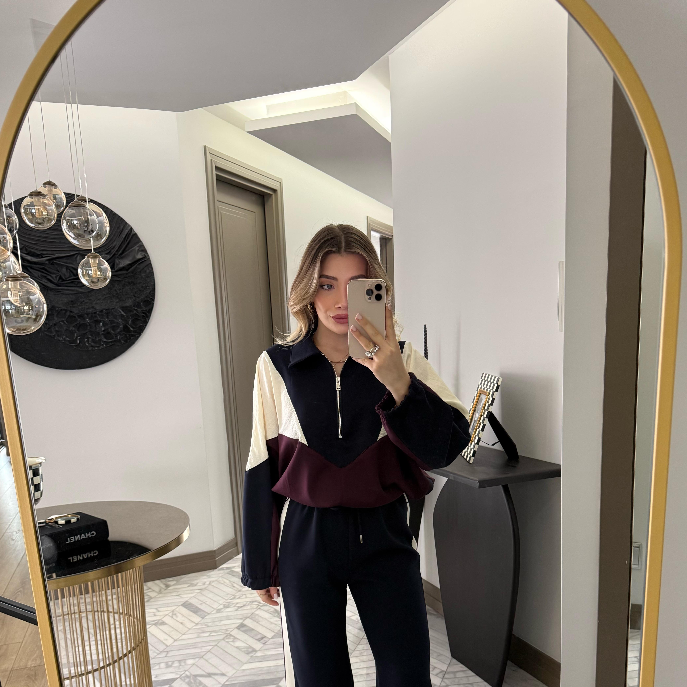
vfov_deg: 54.5
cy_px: 457
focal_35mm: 29
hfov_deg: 55.6
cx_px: 338
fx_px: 651
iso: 250
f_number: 1.78
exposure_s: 1/50
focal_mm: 6.76
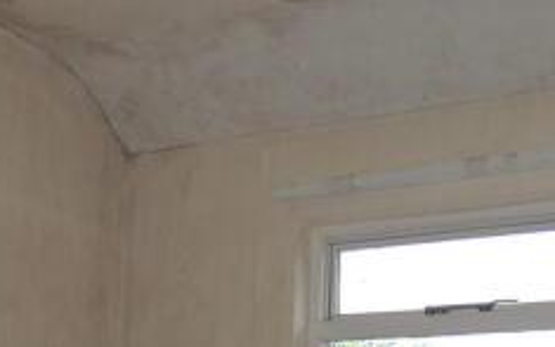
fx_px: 953
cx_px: 318
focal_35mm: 63
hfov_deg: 32.4
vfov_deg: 18.8
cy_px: 478
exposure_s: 1/125
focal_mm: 4.3
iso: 100
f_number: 3
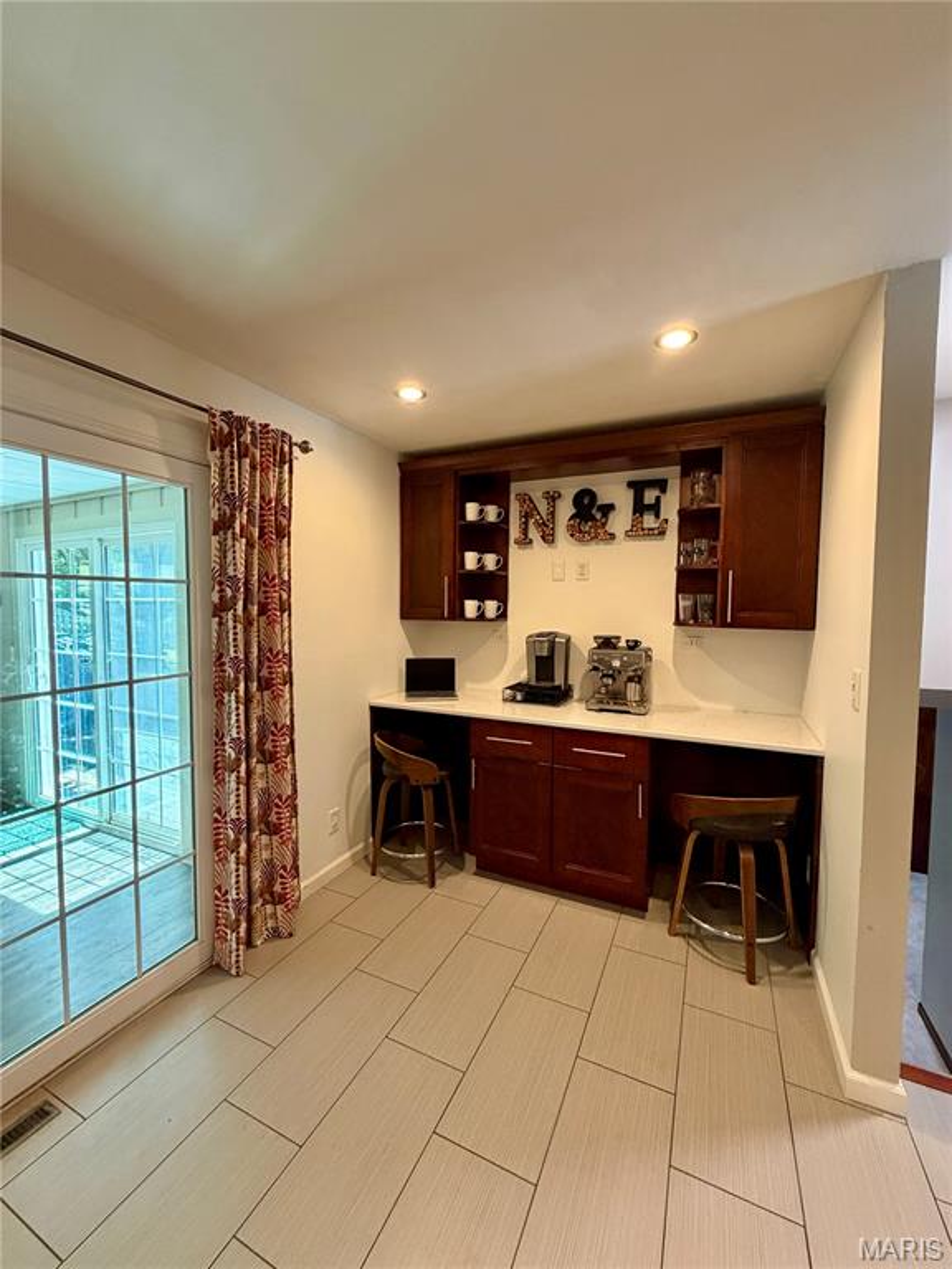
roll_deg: -1.6
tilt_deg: -2.8
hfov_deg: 85.7
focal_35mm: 14
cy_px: 634
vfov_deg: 102.1
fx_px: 513
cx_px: 476
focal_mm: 2.22
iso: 400
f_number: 2.2
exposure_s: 1/60
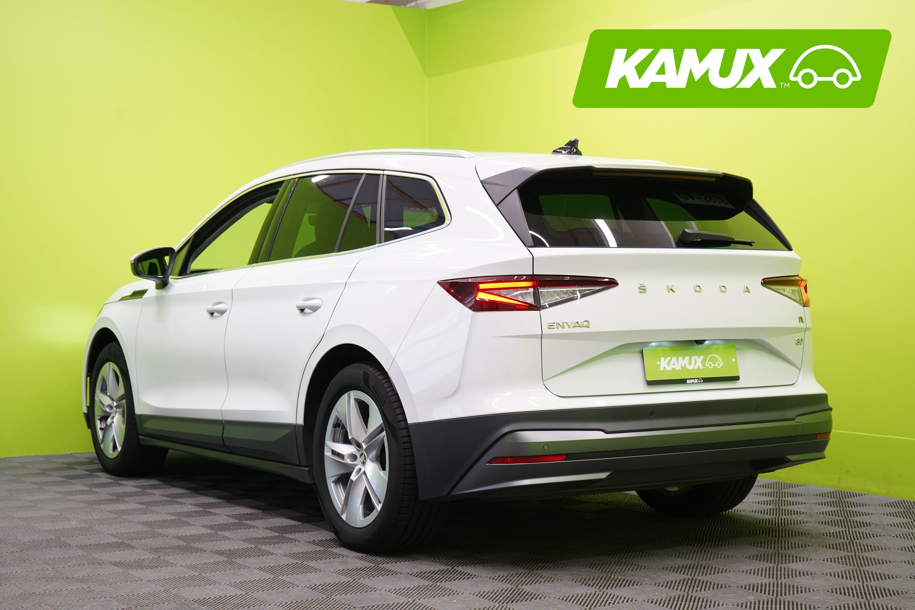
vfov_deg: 25.1
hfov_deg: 36.9
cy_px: 305
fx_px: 1372
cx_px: 458
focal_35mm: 54
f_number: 5
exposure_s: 1/25
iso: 400
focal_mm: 54
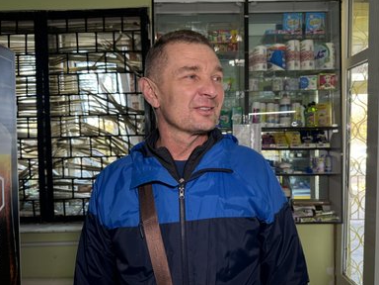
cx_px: 191
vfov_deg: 54.9
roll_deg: +1.8
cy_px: 144
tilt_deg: -0.5
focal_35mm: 25
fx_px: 274
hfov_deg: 69.4
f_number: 1.78
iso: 200
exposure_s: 1/73
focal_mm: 6.76
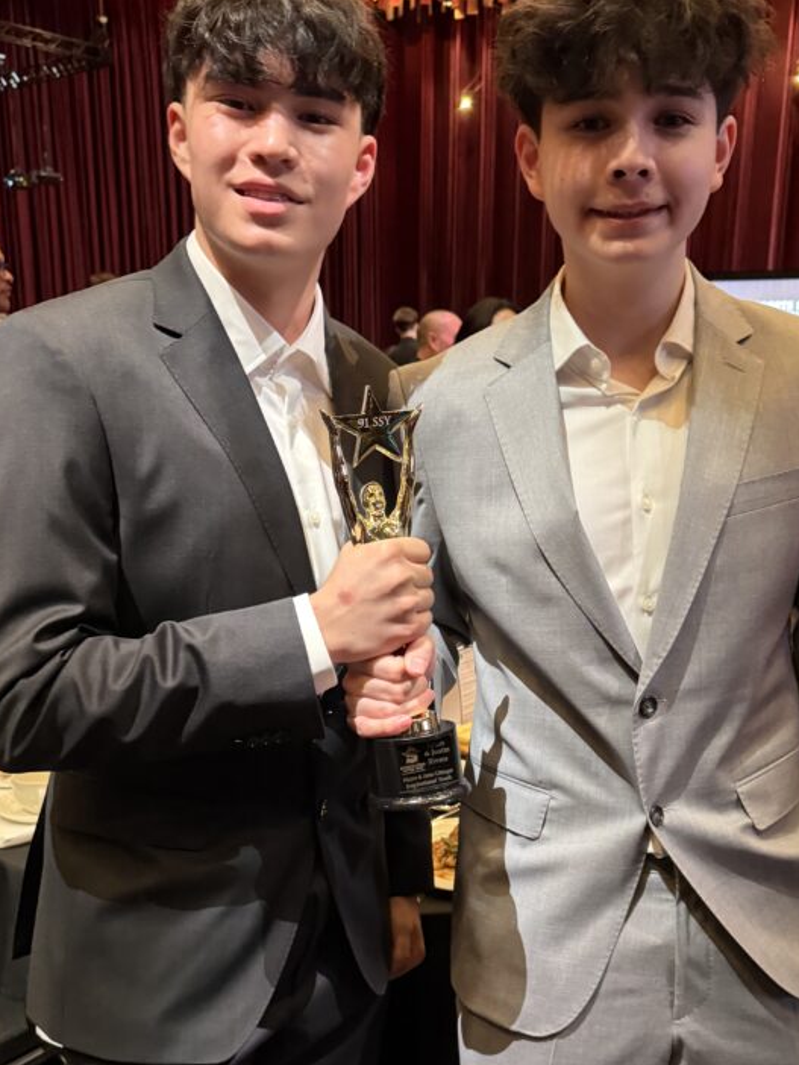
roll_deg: -1.0
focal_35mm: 35
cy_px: 678
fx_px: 1076
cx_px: 449
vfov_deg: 51.9
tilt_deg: -16.1
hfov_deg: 40.7
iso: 1000
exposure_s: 1/29
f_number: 1.78
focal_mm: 6.76
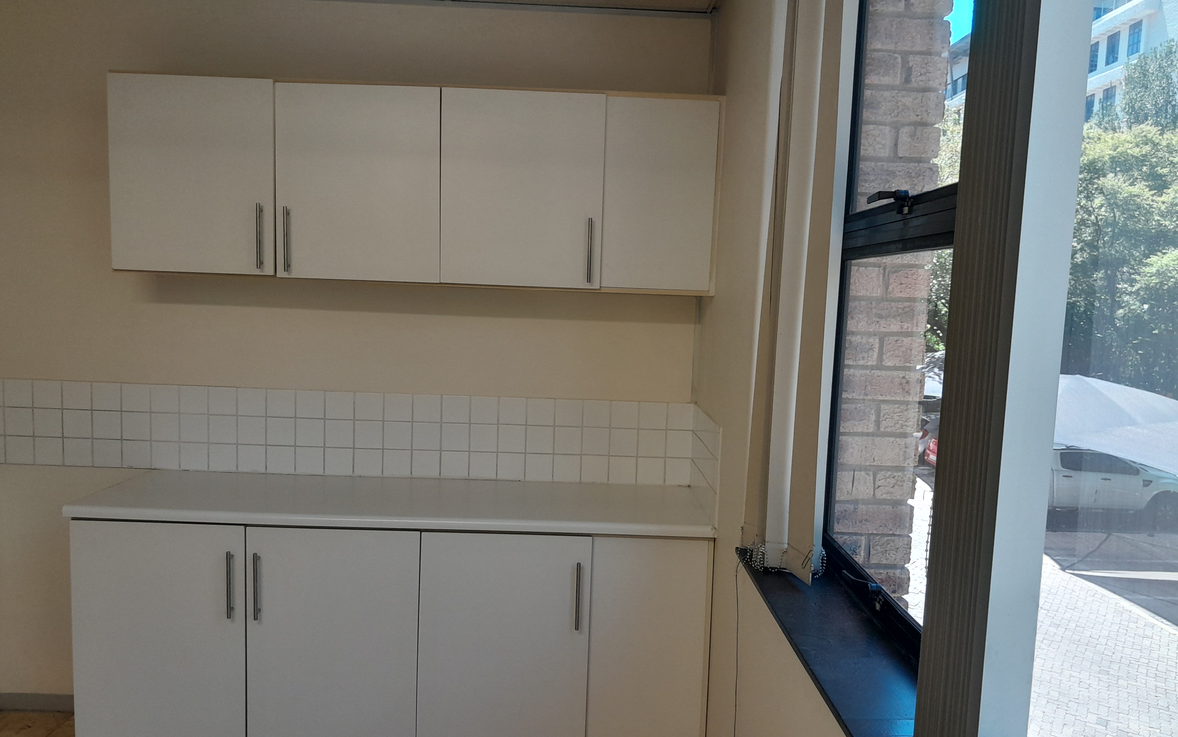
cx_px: 585
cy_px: 391
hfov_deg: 64.6
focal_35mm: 29
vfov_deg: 43.1
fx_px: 931
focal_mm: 4
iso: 160
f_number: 1.8
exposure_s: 1/50
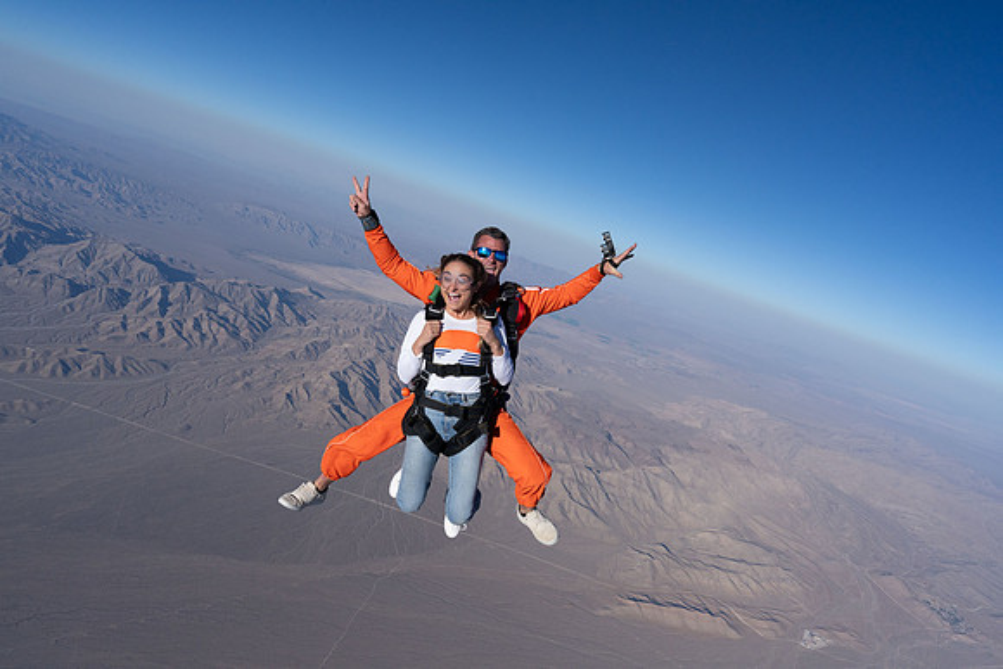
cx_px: 502
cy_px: 334
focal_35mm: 24
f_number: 13
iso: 800
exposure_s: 1/2000
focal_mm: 24
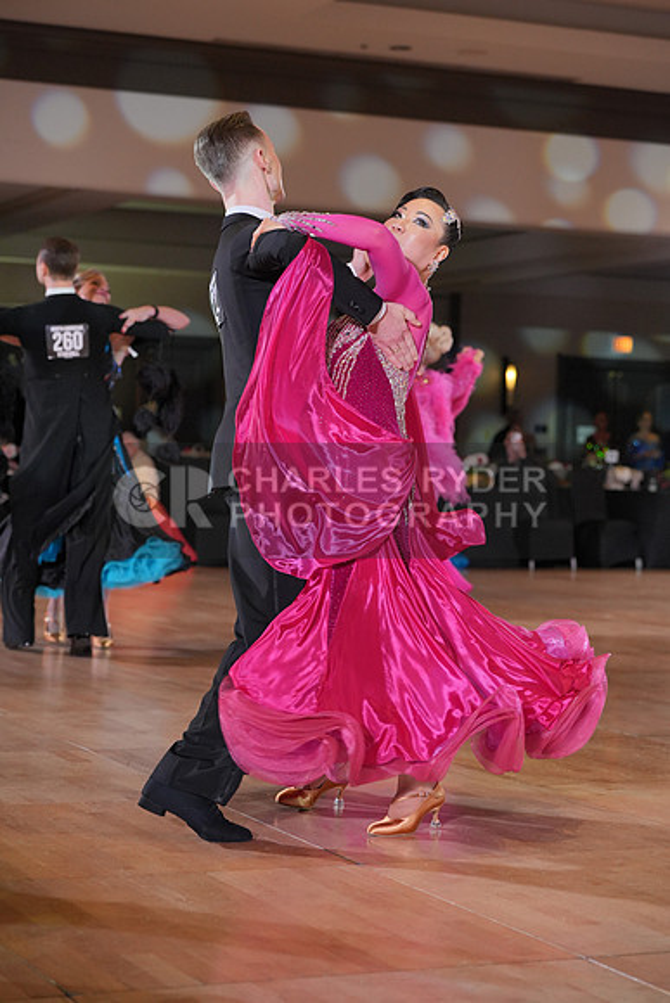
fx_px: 2120
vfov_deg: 26.6
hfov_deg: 18.0
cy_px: 502
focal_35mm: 76
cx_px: 335
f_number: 4
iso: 1600
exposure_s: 1/400
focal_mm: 76
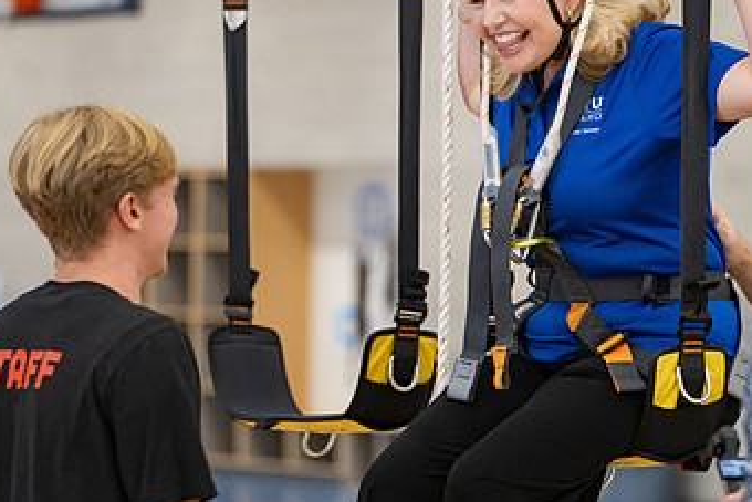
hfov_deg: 11.5
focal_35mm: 179
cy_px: 233
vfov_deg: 7.7
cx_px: 469
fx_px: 3741
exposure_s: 1/1000
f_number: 2.8
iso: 6400
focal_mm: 105
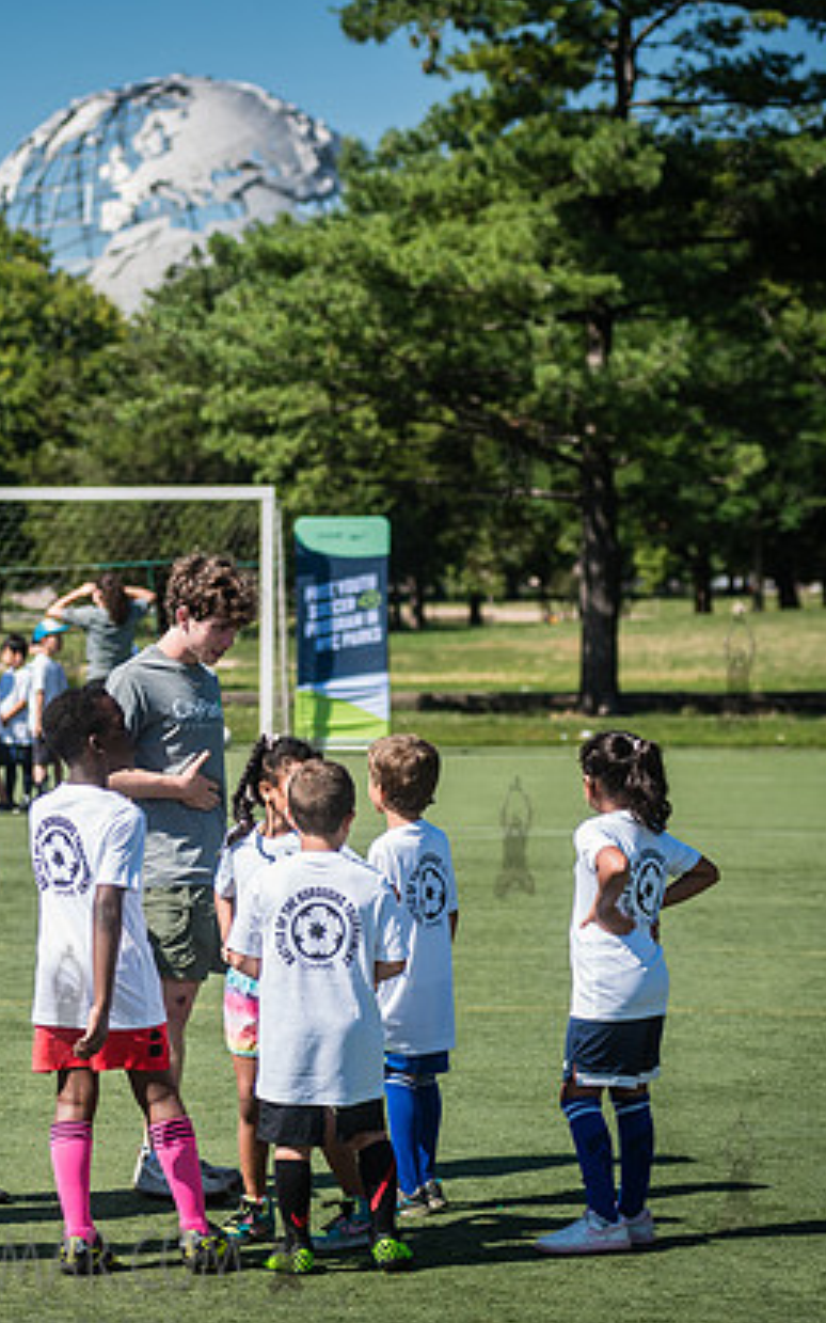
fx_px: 5296
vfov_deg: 14.2
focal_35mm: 147
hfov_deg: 8.9
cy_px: 686
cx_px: 152
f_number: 4
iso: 200
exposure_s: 1/1600
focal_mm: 92
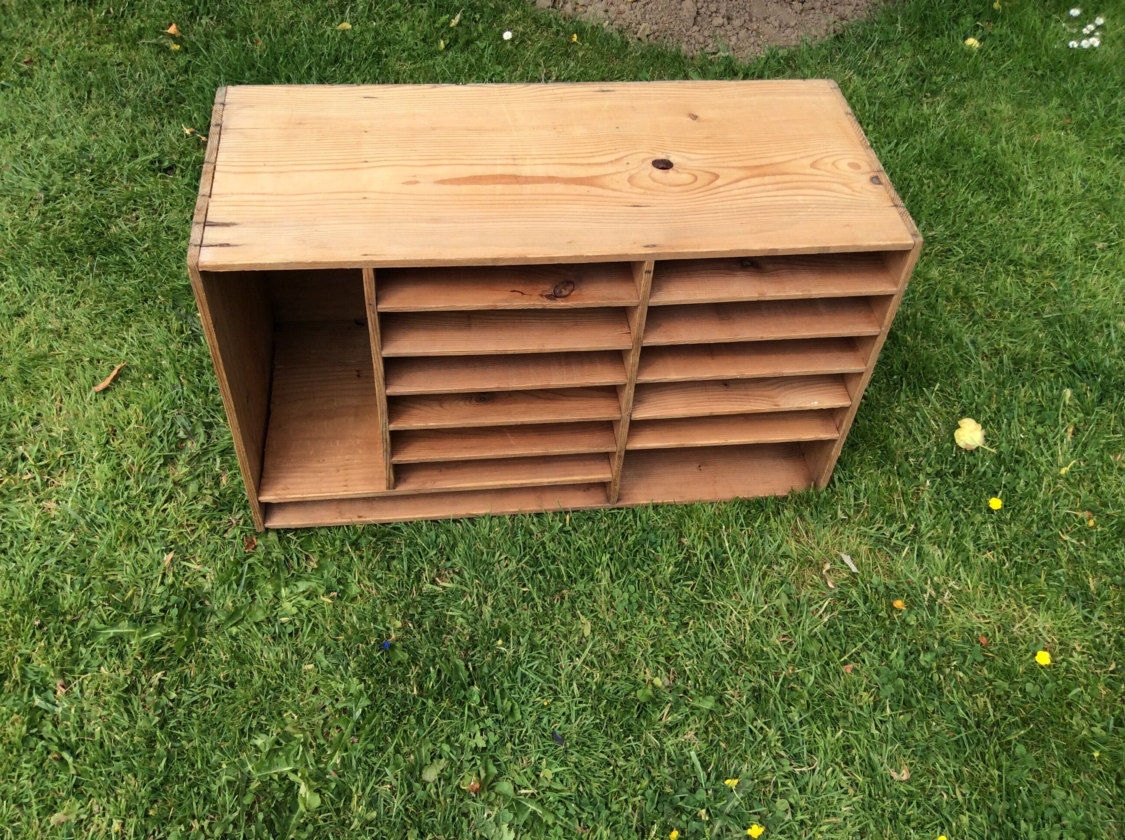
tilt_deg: -48.7
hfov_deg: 56.9
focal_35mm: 32
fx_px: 1038
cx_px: 562
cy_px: 420
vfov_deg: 44.1
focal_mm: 3.3
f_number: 2.4
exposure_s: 1/752
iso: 32
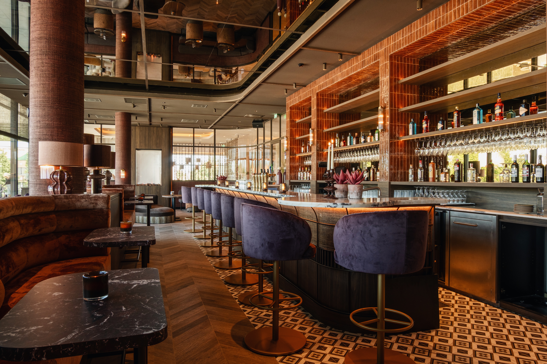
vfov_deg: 51.3
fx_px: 380
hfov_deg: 71.5
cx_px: 274
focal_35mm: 25
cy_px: 182
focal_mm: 16.6
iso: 200
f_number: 13
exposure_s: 1/2
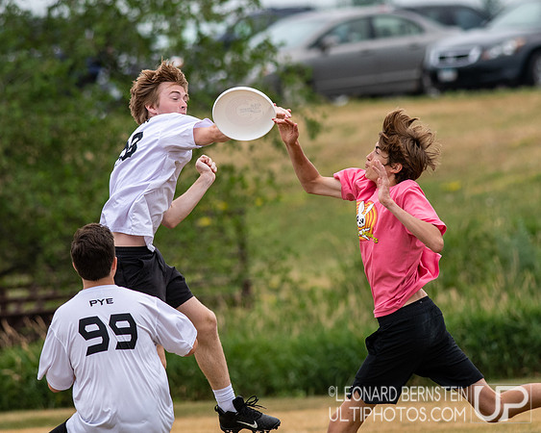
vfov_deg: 2.4
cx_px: 259
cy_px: 153
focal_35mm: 655
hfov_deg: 3.0
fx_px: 10478
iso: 400
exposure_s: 1/2000
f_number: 5
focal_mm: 300
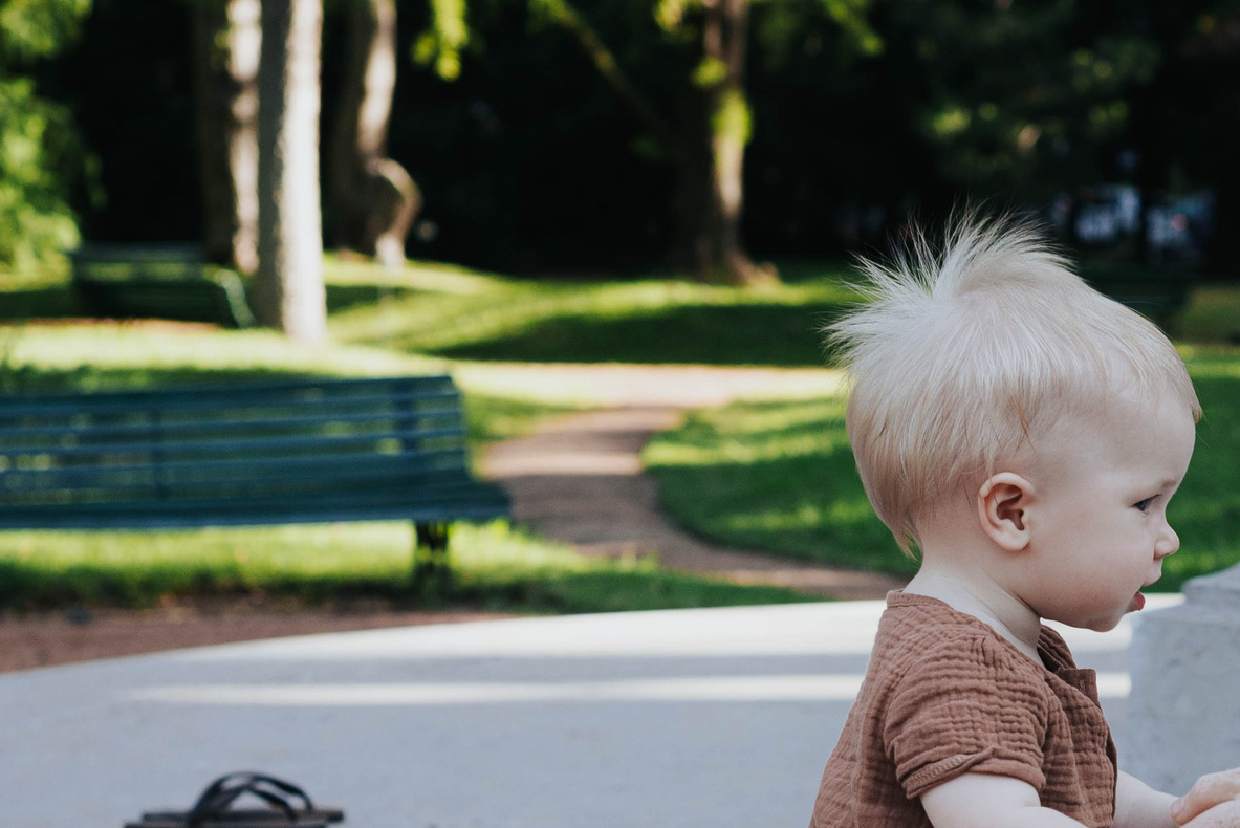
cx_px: 1075
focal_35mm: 122
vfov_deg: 11.2
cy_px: 792
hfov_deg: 16.6
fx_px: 4204
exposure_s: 1/320
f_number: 4.5
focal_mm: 50
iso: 250
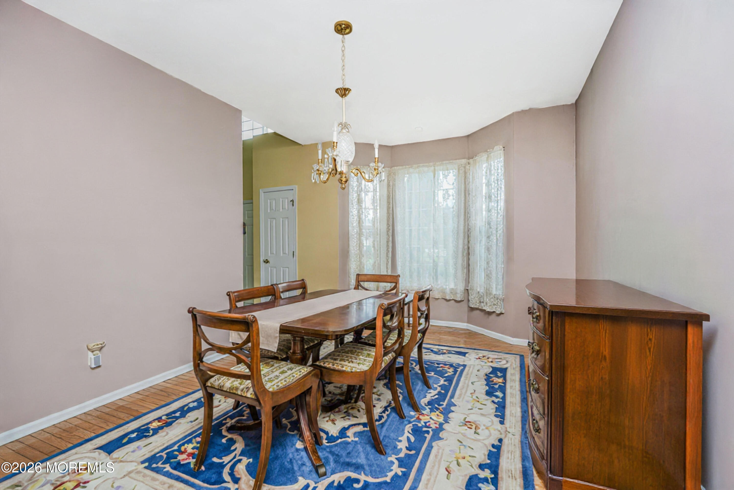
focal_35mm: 16
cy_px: 245
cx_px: 367
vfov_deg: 73.7
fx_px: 326
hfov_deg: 96.7
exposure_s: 1/15
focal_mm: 16
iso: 50
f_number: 4
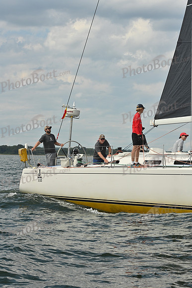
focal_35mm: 90
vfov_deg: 22.6
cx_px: 96
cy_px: 144
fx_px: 720
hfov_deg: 15.2
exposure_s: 1/1600
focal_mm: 90
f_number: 8
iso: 320
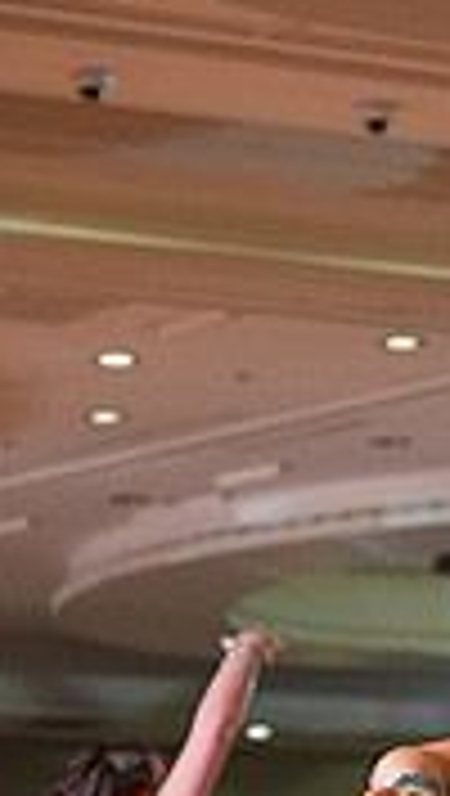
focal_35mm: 240
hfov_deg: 5.0
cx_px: 862
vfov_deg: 8.8
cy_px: 1129
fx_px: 5074
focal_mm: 70
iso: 6400
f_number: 4.5
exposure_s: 1/400
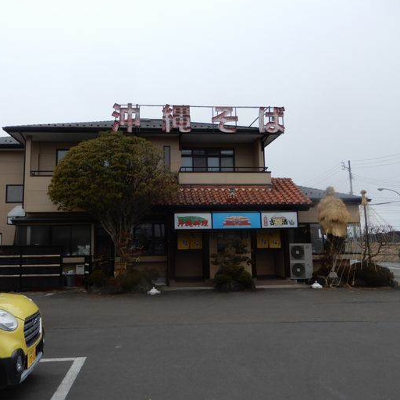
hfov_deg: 55.5
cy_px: 196
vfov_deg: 55.6
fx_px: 379
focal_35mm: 29
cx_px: 175
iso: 80
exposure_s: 1/500
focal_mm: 4.3
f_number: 3.4
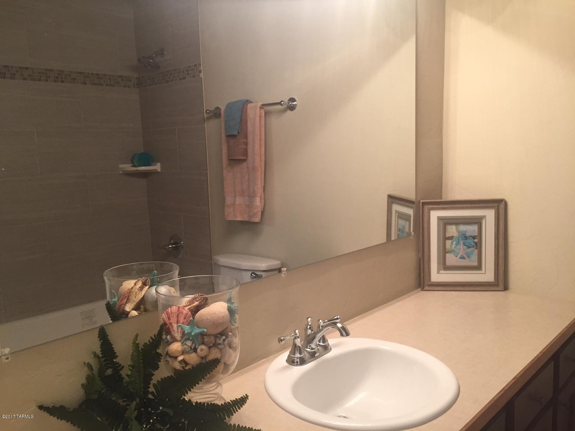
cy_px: 216
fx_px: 482
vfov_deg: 48.2
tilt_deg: -7.8
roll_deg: +0.6
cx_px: 288
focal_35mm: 29
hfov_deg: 61.7
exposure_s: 1/30
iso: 100
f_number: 2.2
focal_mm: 4.15
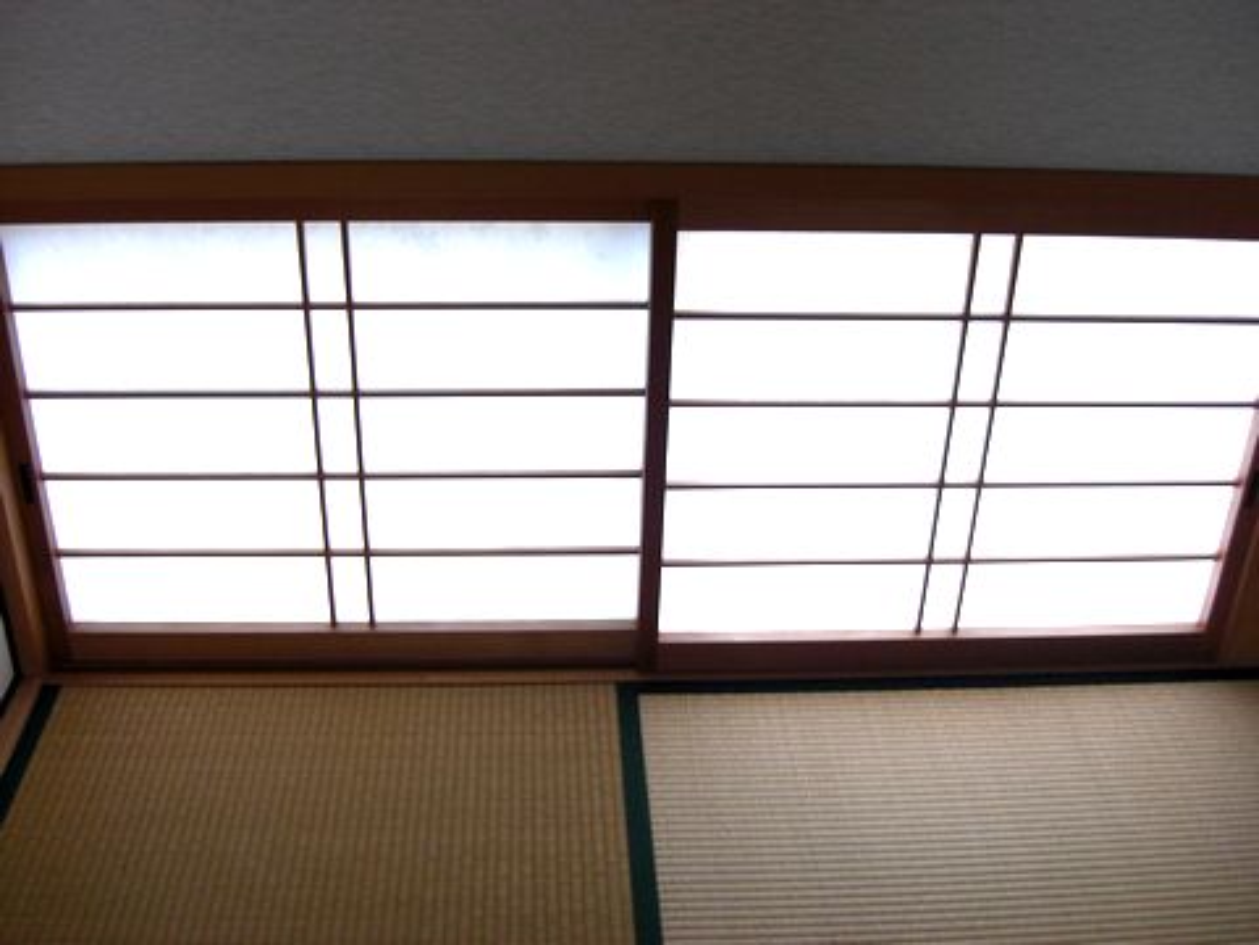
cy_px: 472
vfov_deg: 37.7
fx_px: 1382
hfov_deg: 49.0
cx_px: 630
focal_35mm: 38
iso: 200
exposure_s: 1/100
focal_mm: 7.9
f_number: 2.8
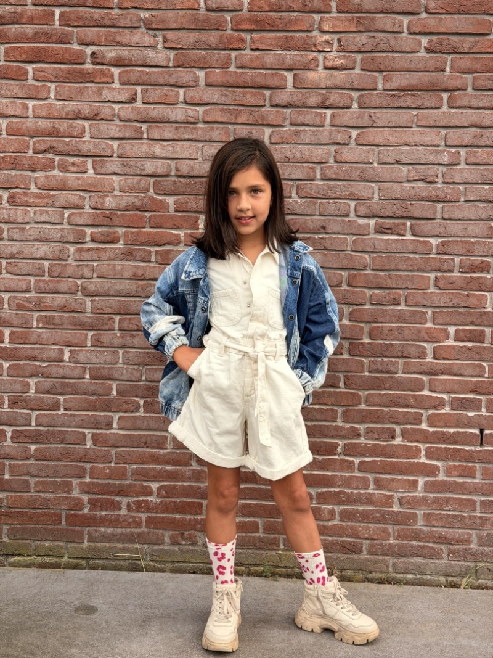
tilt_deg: -8.6
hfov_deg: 30.3
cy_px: 329
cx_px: 246
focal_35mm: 48
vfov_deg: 39.7
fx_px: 912
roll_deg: -2.0
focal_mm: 6.76
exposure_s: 1/251
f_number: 1.78
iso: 64
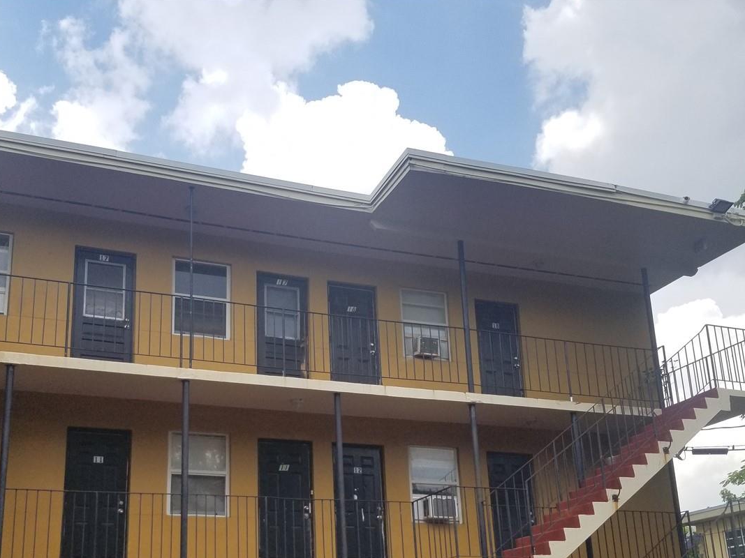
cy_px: 414
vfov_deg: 36.0
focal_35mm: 39
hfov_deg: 47.8
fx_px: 839
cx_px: 348
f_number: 1.7
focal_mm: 4.25
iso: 50
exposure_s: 1/2457
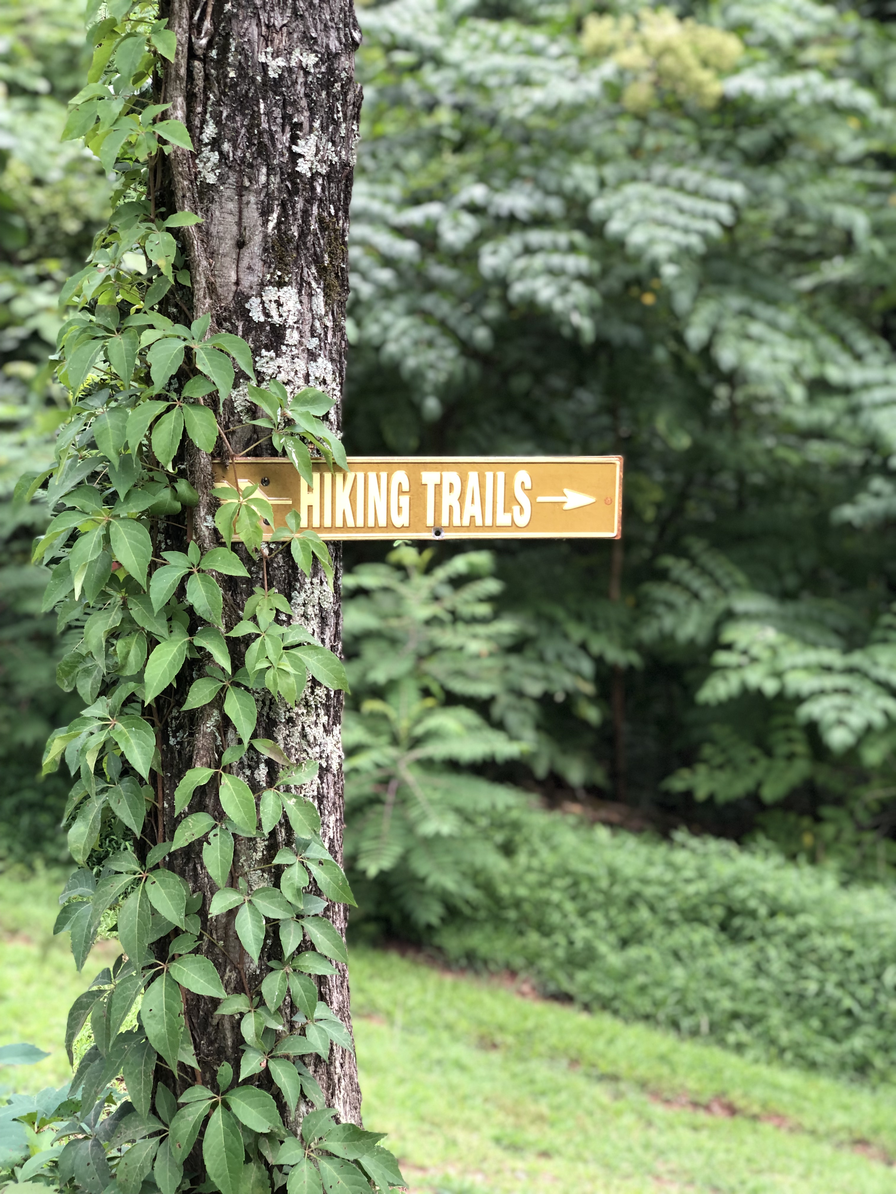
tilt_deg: -8.9
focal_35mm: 52
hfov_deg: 28.0
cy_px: 597
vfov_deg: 36.8
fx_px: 1795
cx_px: 448
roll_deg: +2.7
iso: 25
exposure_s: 1/60
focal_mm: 6
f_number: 2.4
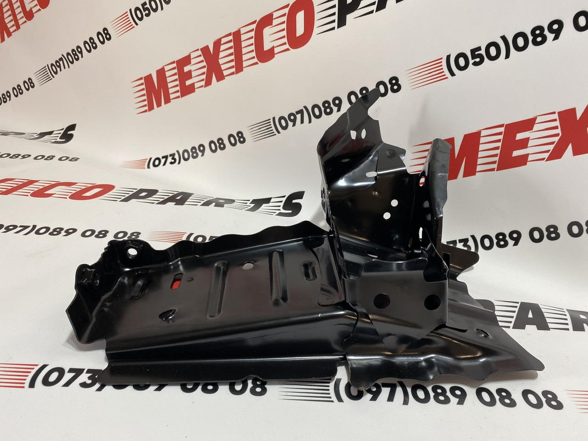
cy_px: 220
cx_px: 294
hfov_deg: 67.3
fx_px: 442
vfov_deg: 53.1
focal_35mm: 26
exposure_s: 1/121
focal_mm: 4.25
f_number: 1.8
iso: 100
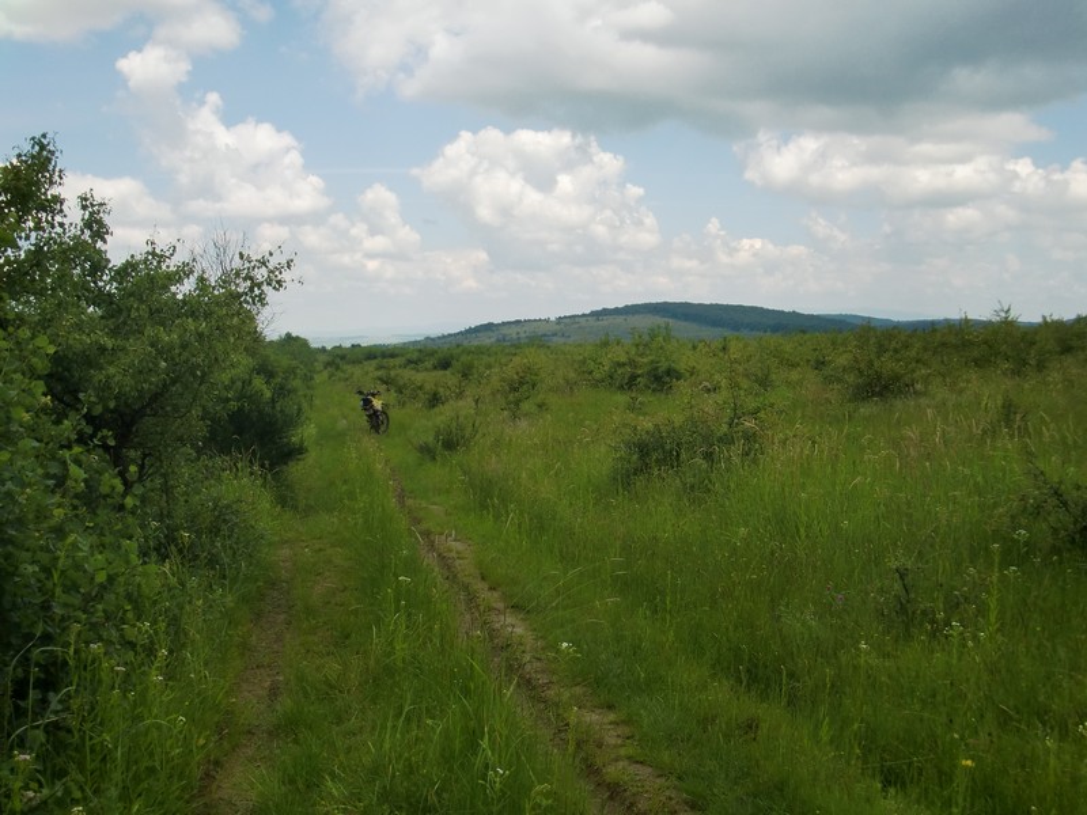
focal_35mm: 38
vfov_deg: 37.7
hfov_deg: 49.0
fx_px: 1193
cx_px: 544
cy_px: 408
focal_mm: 6.66
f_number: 3.9
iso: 64
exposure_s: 1/500
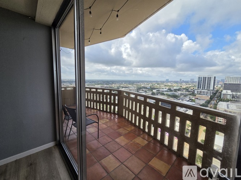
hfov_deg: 106.2
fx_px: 90
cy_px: 90
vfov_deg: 89.9
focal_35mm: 13
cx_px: 120
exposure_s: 1/1369
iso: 100
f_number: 2.2
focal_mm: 2.2
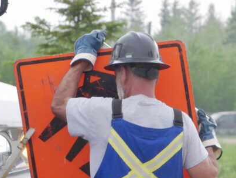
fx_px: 4572
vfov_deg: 2.2
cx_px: 209
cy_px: 184
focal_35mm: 670
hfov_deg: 3.0
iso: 1250
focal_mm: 132
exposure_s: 1/320
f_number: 9
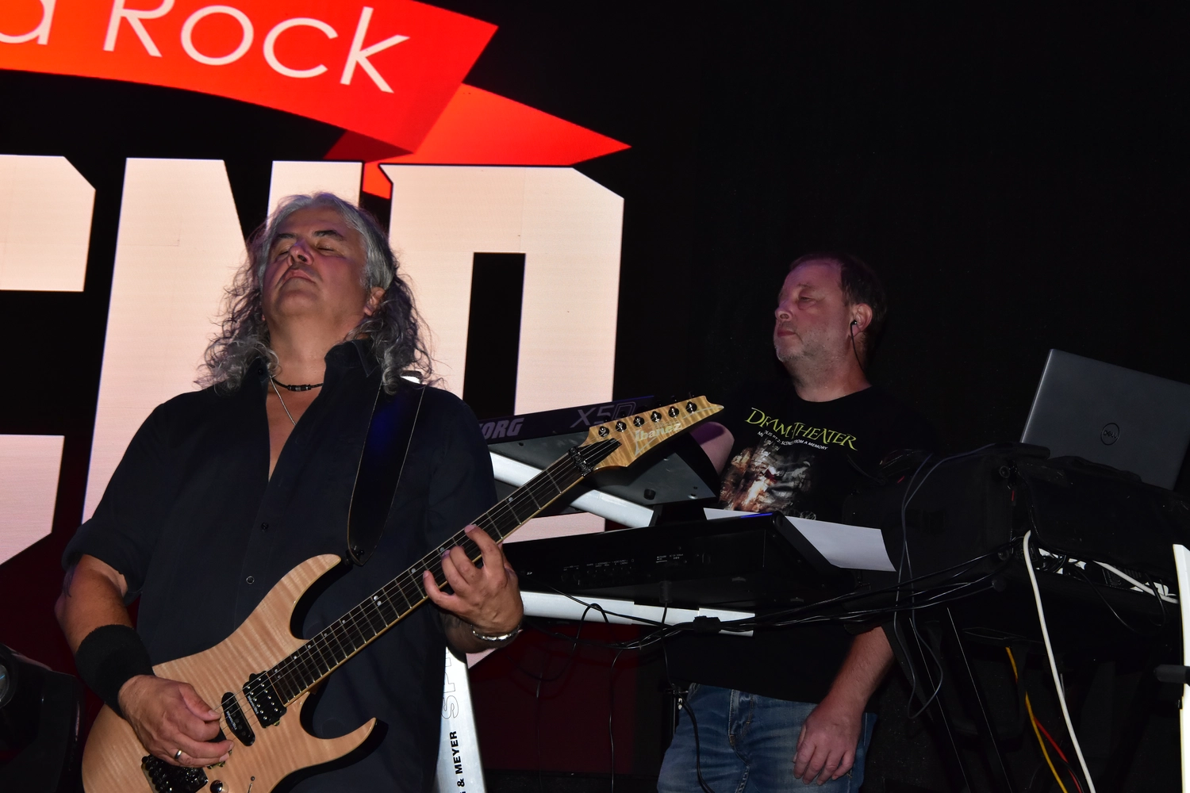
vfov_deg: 17.5
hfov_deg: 26.0
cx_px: 595
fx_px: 2578
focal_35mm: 78
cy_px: 396
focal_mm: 52
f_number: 10
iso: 2000
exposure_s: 1/200
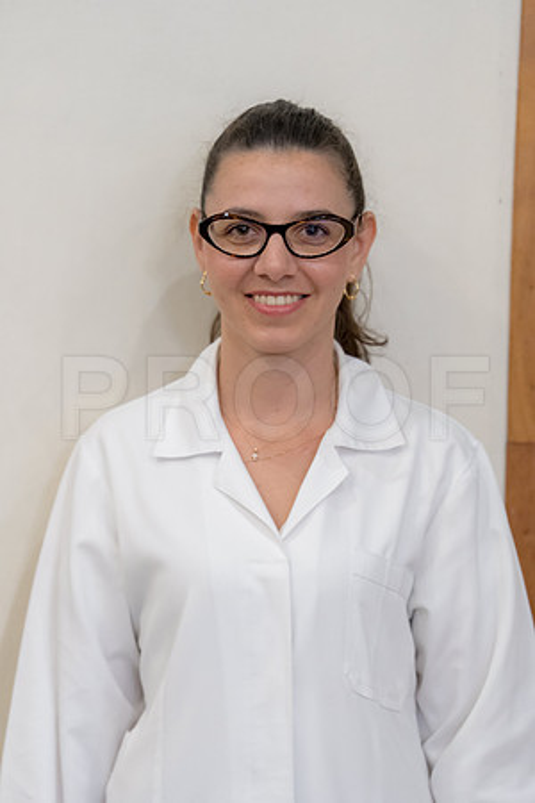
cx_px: 268
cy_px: 402
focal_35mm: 180
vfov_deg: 11.4
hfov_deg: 7.6
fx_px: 4012
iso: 5000
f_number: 4
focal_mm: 180
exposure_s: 1/80
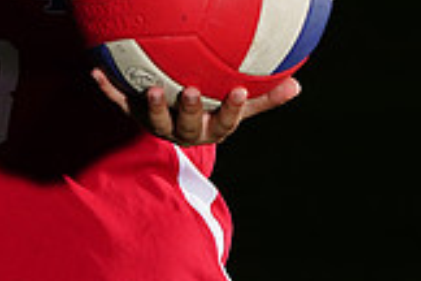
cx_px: -26
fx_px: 7227
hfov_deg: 3.3
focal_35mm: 618
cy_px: -155
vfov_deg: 2.2
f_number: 9
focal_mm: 173
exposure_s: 1/125
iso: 400
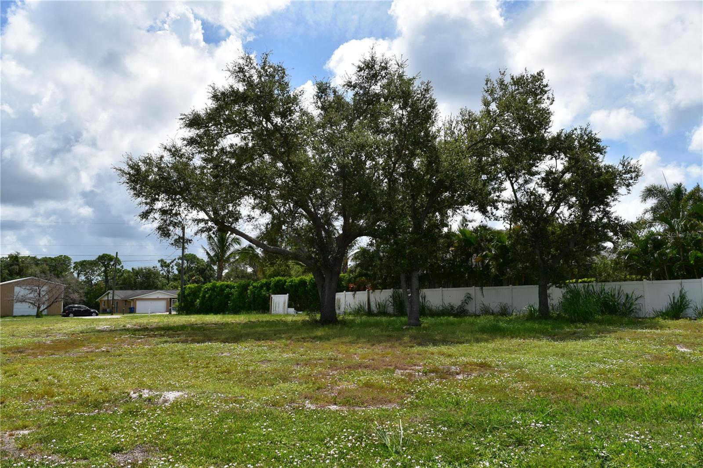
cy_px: 234
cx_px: 352
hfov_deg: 67.4
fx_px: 527
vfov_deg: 47.9
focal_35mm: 27
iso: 250
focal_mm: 18
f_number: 11
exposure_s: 1/500
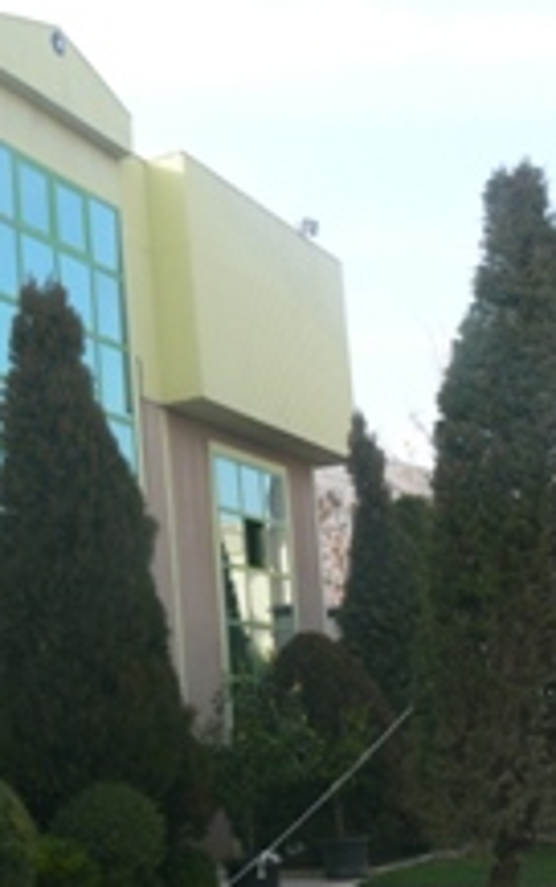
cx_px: 72
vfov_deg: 32.9
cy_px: 466
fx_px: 1500
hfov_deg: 20.6
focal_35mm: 62
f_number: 4.5
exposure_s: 1/125
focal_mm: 7.4
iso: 80
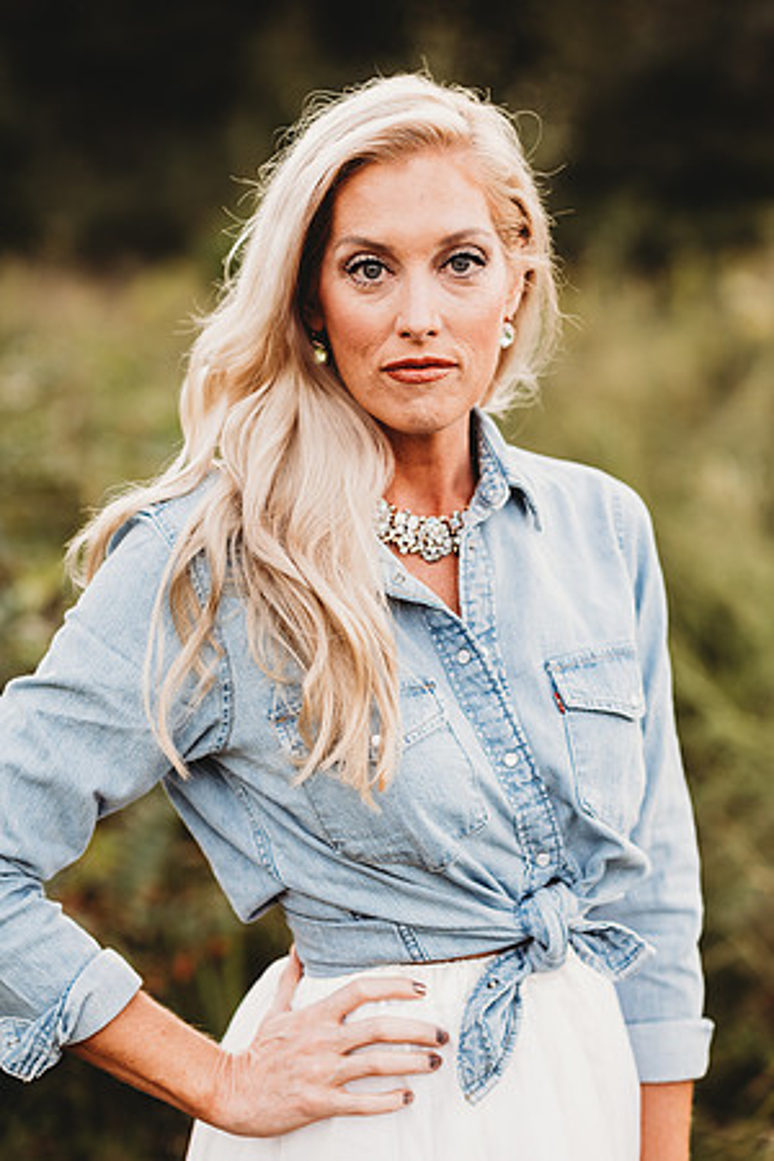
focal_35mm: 85
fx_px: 2741
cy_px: 580
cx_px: 387
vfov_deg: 23.9
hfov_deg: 16.1
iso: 125
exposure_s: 1/200
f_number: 2.2
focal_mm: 85
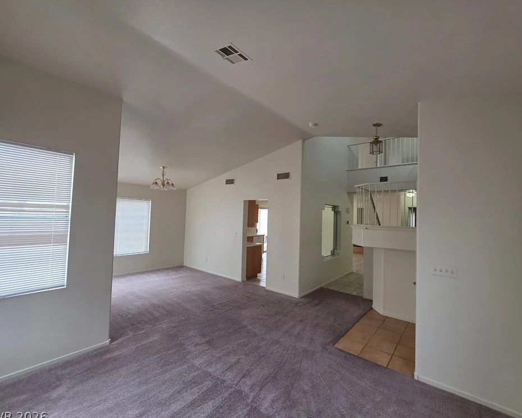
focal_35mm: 14
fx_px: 216
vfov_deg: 88.0
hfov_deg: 100.6
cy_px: 210
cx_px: 274
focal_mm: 2.2
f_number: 1.9
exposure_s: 1/120
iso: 100
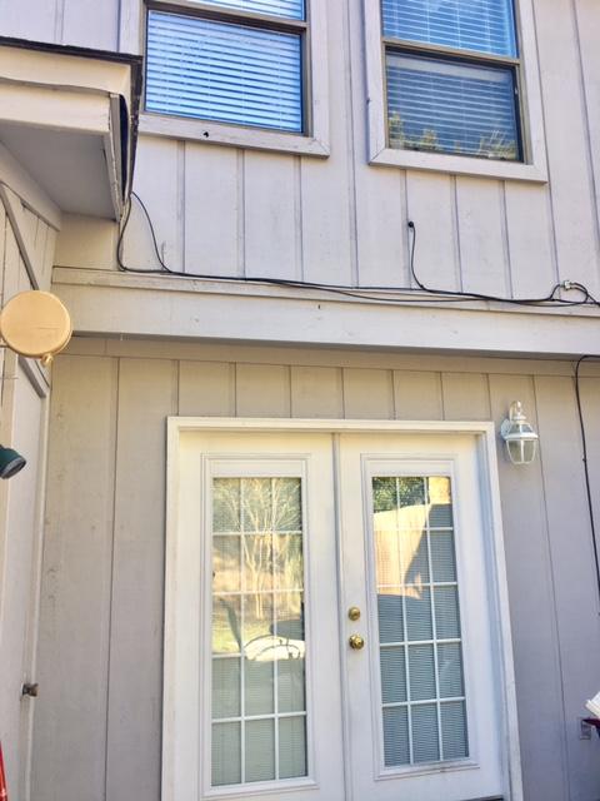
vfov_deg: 61.7
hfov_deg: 48.2
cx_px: 300
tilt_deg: +12.1
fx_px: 670
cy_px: 400
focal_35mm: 29
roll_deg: +0.9
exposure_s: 1/120
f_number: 2.2
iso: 25
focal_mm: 4.15
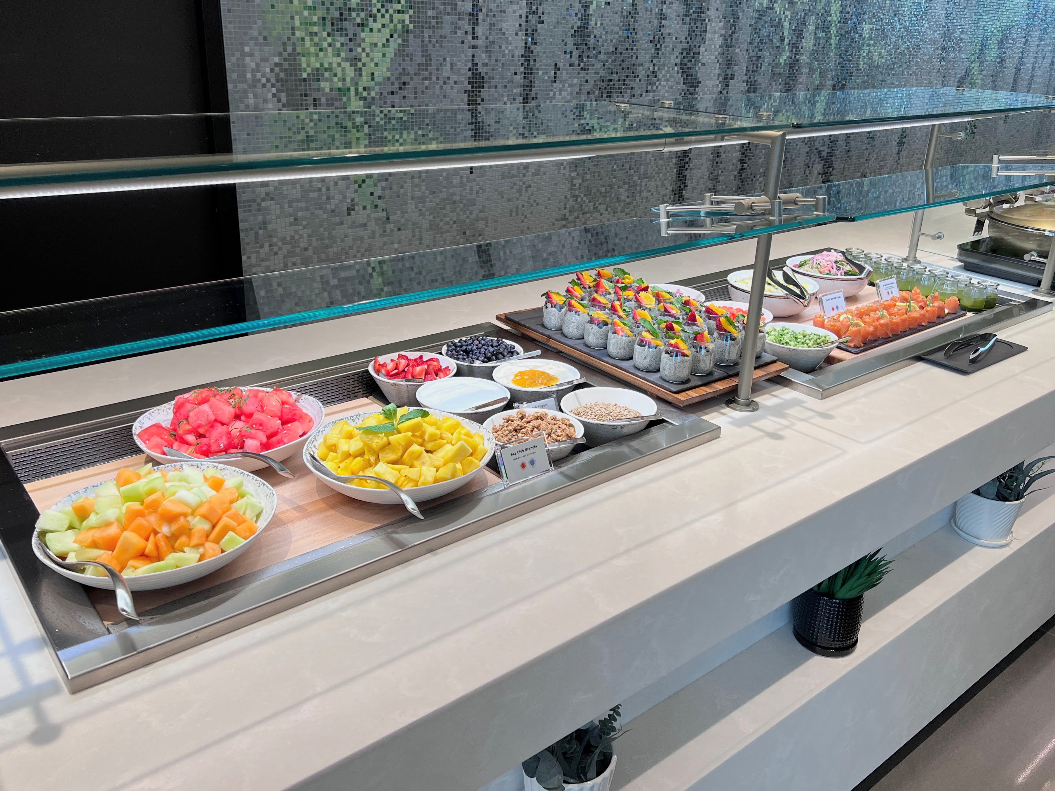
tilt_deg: -21.3
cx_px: 524
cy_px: 359
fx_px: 884
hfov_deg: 61.7
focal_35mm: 29
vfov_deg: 48.2
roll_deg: -2.2
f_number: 1.5
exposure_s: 1/120
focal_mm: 5.7
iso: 100
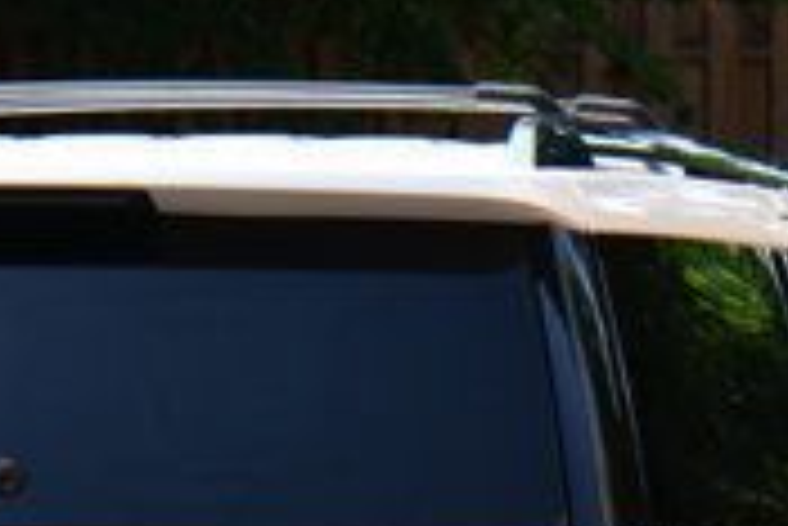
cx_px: 216
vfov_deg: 3.4
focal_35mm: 410
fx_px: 8982
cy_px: 726
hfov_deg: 5.0
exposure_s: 1/250
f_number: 7.1
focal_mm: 75
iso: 200
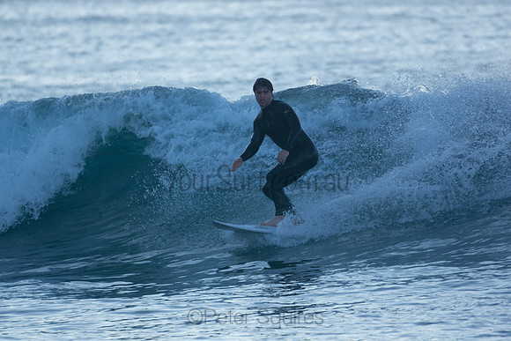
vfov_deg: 1.8
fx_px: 10648
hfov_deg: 2.7
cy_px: 170
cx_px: 256
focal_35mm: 750
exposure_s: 1/640
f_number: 5.6
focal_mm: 500
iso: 250
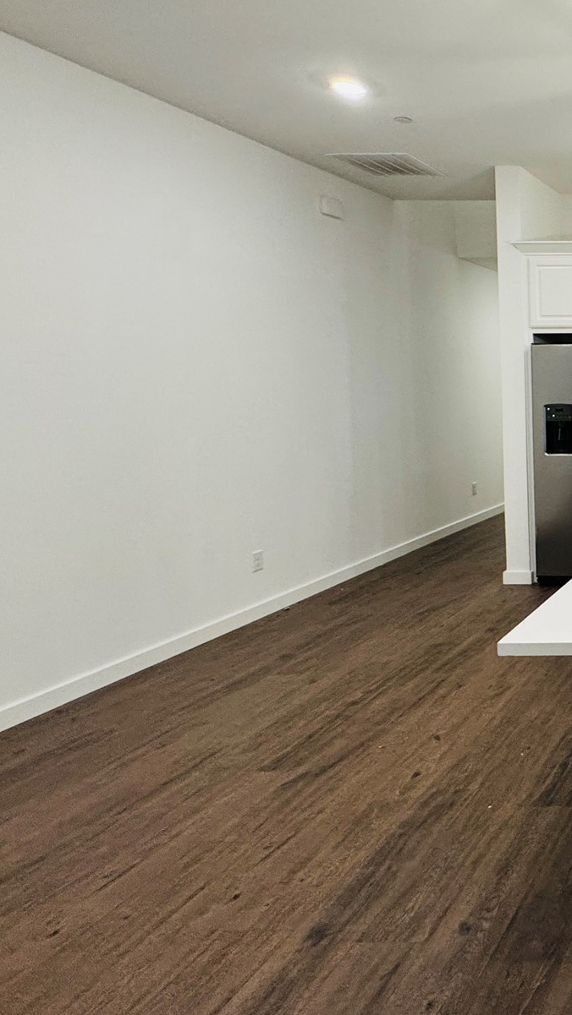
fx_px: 701
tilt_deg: -2.0
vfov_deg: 71.2
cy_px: 409
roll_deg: +0.1
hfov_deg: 30.4
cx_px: 809
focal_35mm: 26
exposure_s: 1/120
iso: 250
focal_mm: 2.22
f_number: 2.2
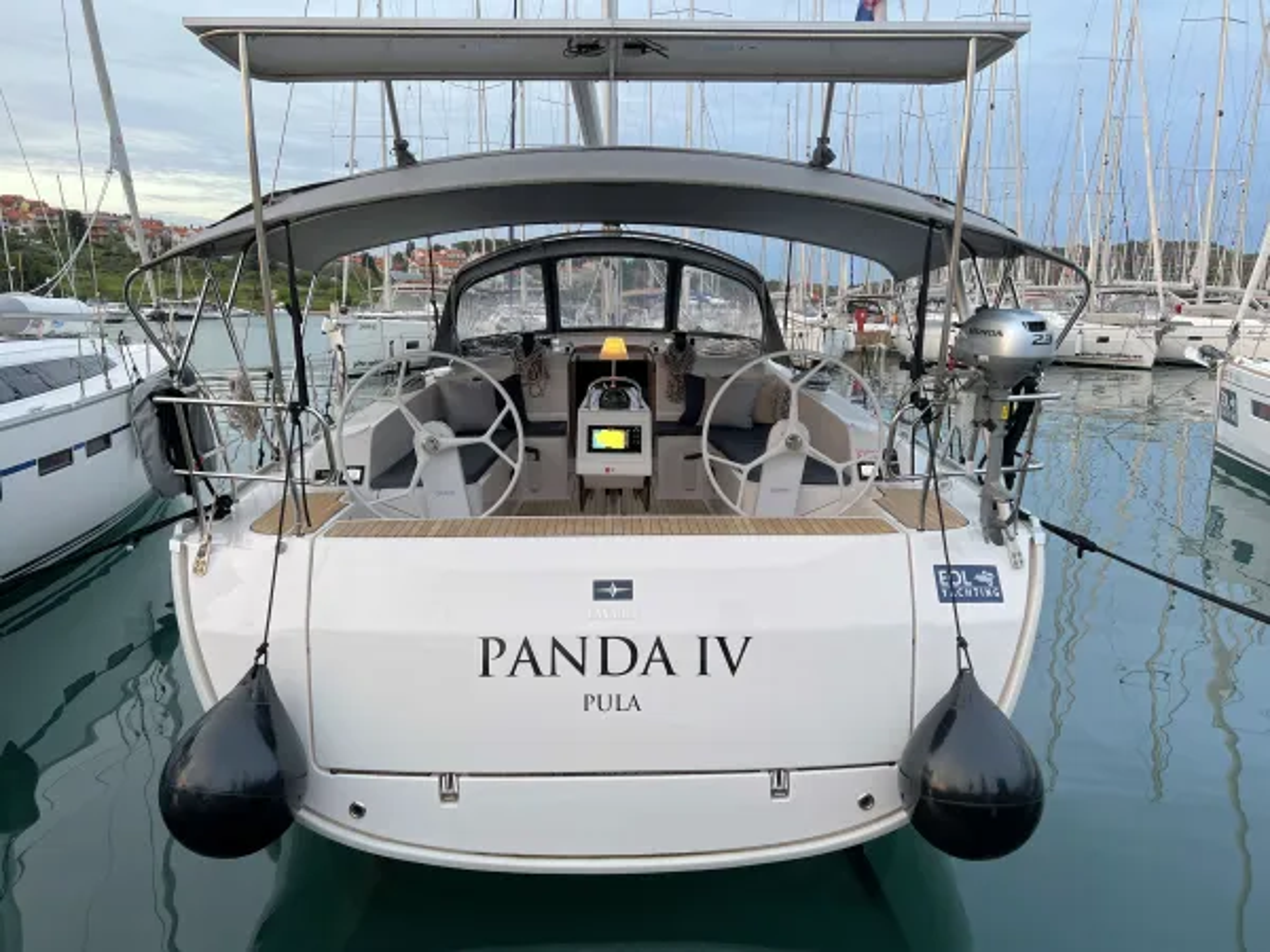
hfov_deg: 67.3
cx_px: 635
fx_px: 954
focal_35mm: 26
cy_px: 476
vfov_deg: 53.1
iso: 40
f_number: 1.5
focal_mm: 5.7
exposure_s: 1/121
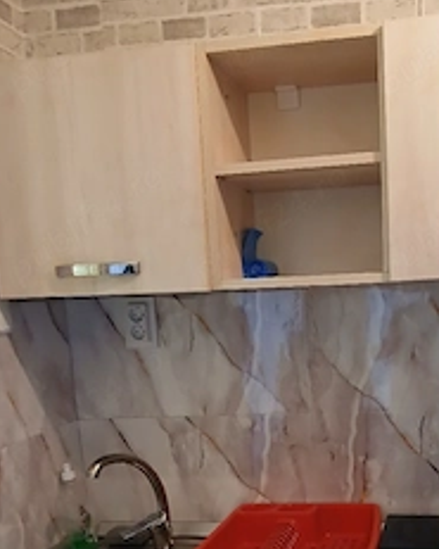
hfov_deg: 33.6
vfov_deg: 40.3
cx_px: 318
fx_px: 714
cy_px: 437
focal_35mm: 44
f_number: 1.8
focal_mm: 3.98
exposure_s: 1/20
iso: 400
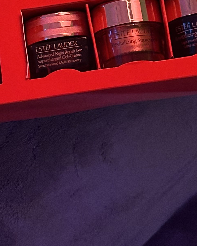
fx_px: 1137
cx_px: 100
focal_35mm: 156
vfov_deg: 11.9
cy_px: -106
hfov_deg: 9.9
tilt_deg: -68.6
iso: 400
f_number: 1.78
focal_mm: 6.86
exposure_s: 1/40
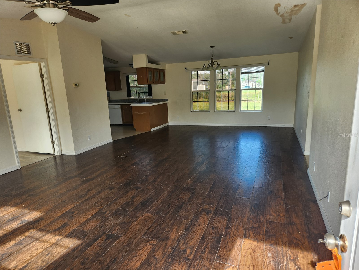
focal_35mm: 23
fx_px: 239
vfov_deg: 58.9
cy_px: 135
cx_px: 180
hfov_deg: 73.9
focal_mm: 5.4
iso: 80
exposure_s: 1/180
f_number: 1.8
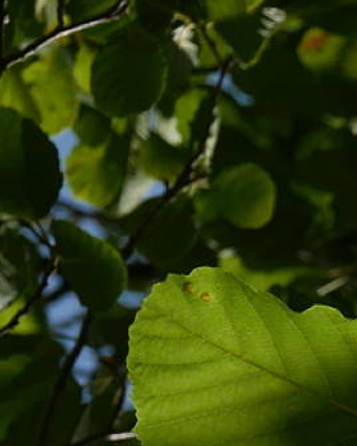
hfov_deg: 3.7
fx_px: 5291
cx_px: 1207
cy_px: 387
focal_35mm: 401
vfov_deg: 4.8
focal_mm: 34
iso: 200
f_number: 5.6
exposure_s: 1/1000
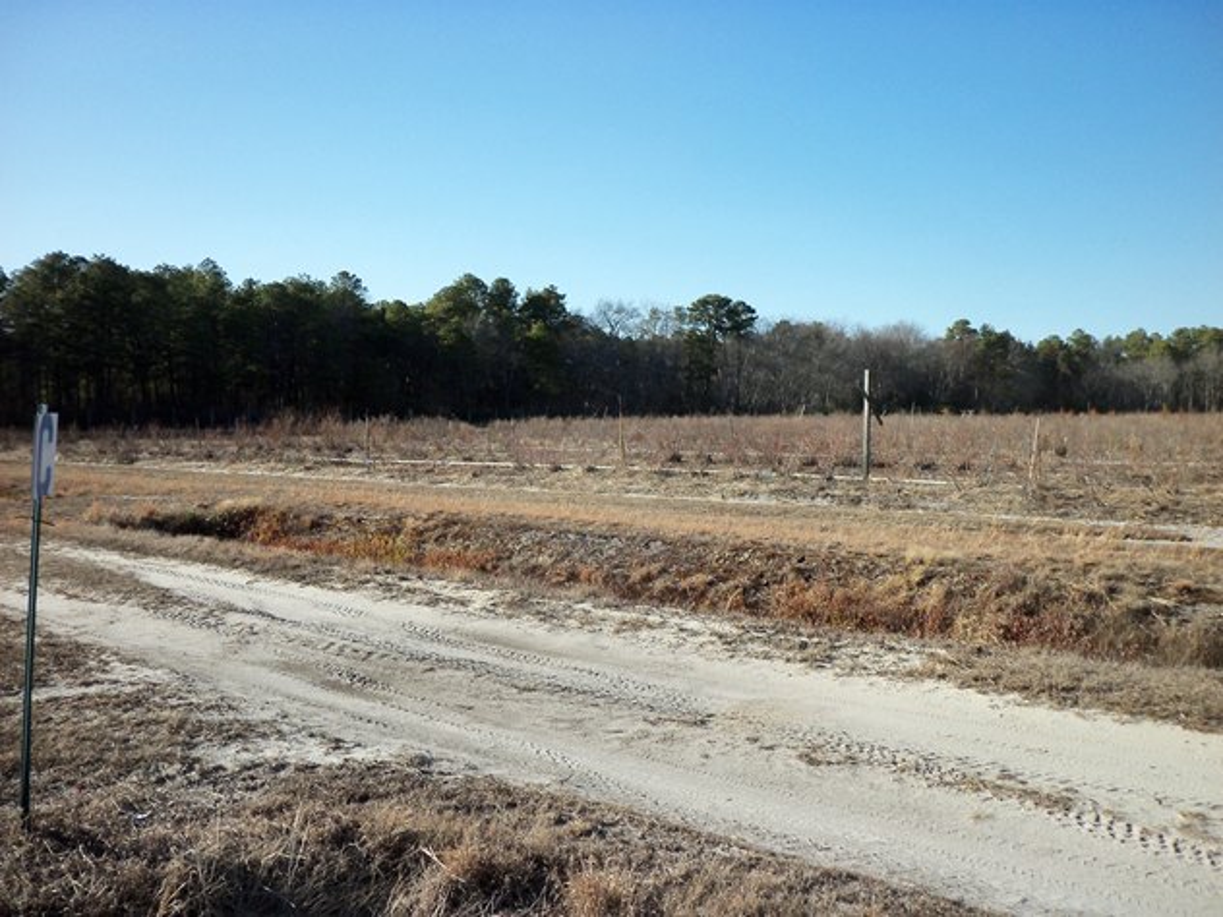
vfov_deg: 41.8
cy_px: 458
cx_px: 612
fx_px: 1201
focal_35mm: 34
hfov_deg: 54.0
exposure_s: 1/125
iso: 80
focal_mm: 5.7
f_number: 8.8
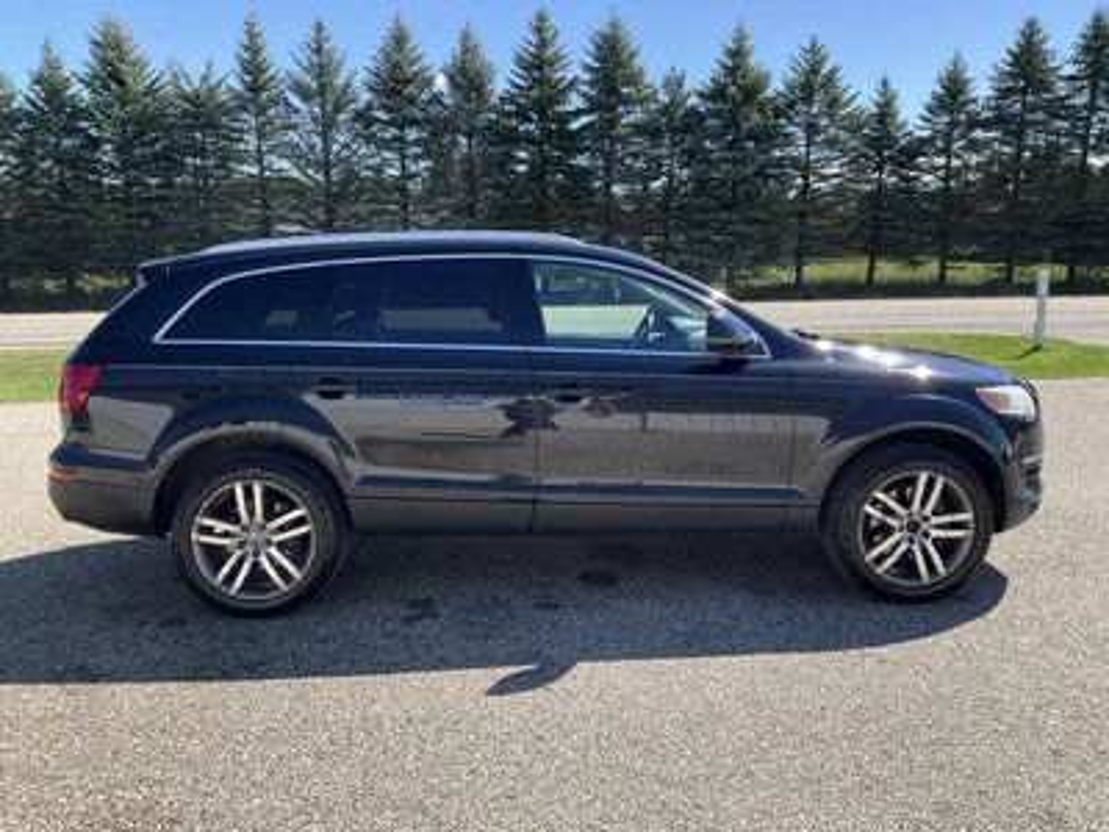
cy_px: 416
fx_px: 929
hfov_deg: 61.7
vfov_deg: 48.2
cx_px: 554
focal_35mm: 29
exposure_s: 1/739
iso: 25
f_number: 1.8
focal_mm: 3
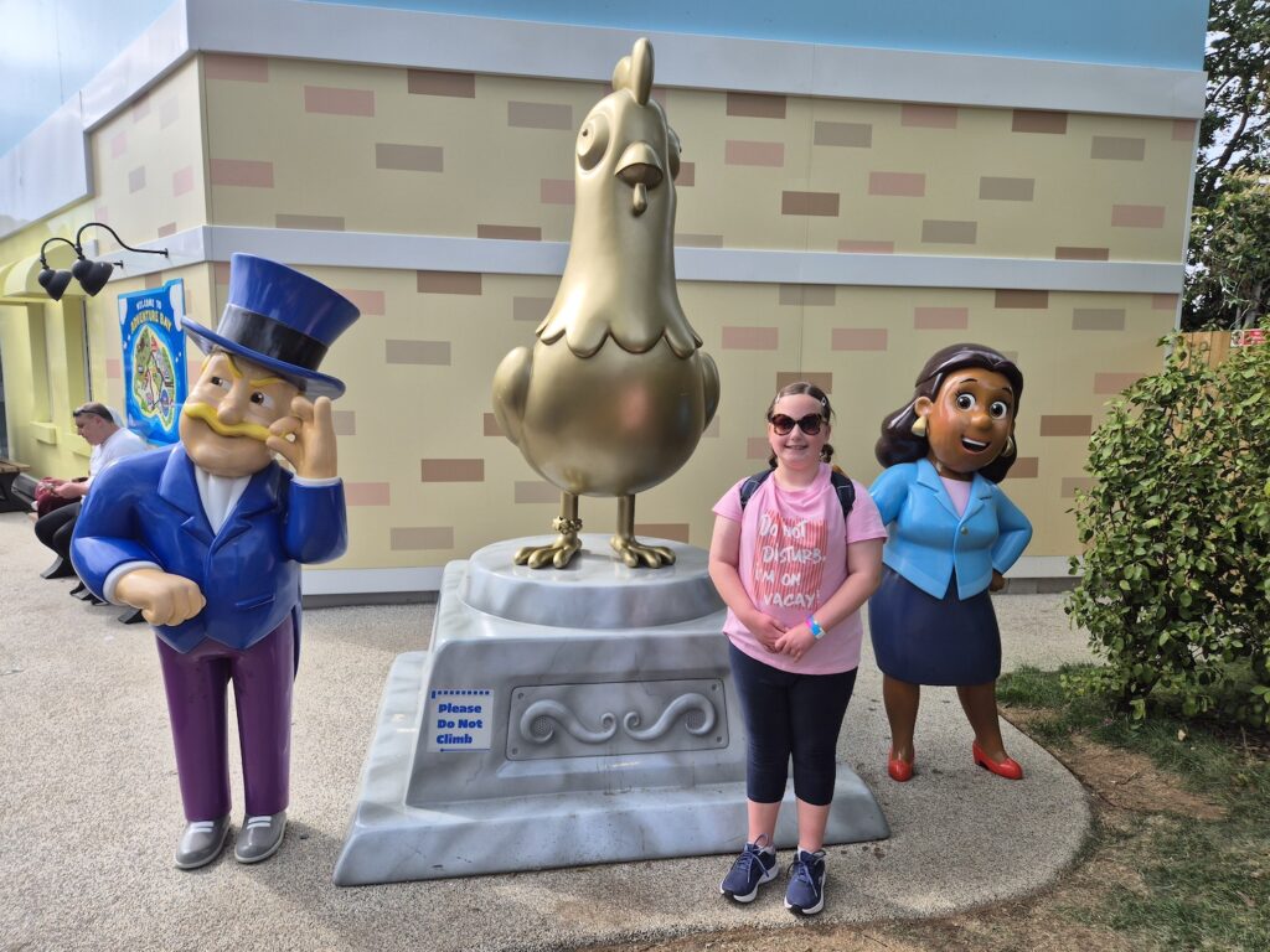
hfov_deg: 73.9
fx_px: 844
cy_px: 476
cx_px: 635
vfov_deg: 58.9
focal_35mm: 23
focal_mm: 5.4
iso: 25
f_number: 1.8
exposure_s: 1/664
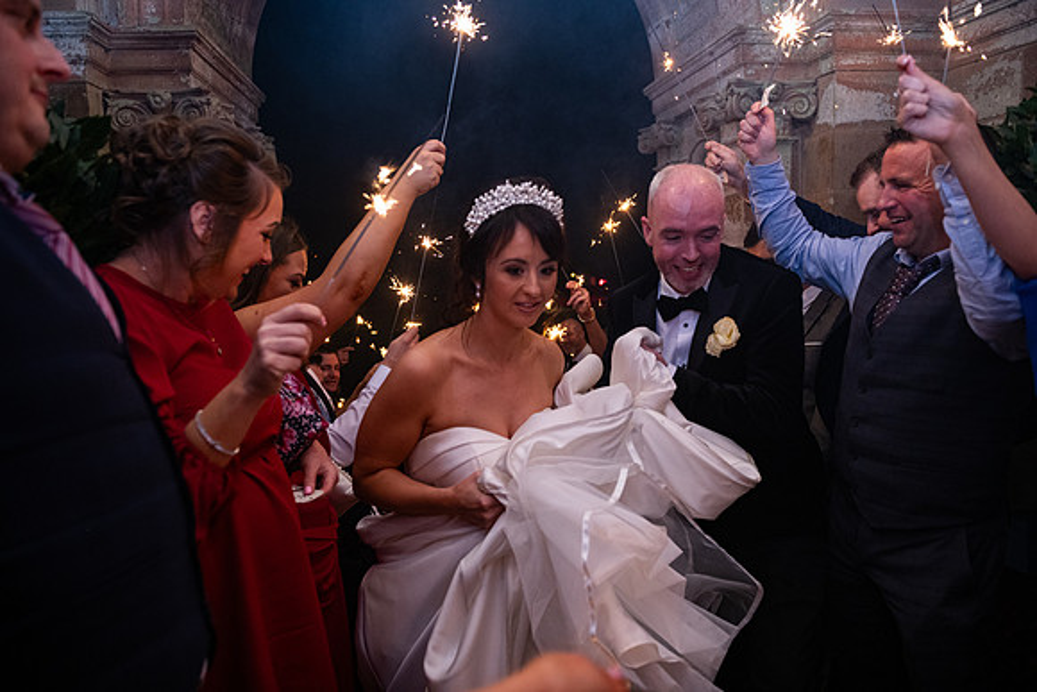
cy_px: 346
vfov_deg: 53.2
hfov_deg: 73.7
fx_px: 691
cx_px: 518
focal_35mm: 24
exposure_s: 1/160
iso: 800
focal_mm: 24
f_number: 3.5
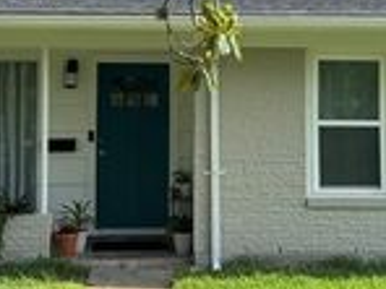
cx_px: 209
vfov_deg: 18.1
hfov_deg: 24.1
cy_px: 79
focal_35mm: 81
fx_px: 903
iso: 80
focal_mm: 6.76
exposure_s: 1/2041
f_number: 1.78
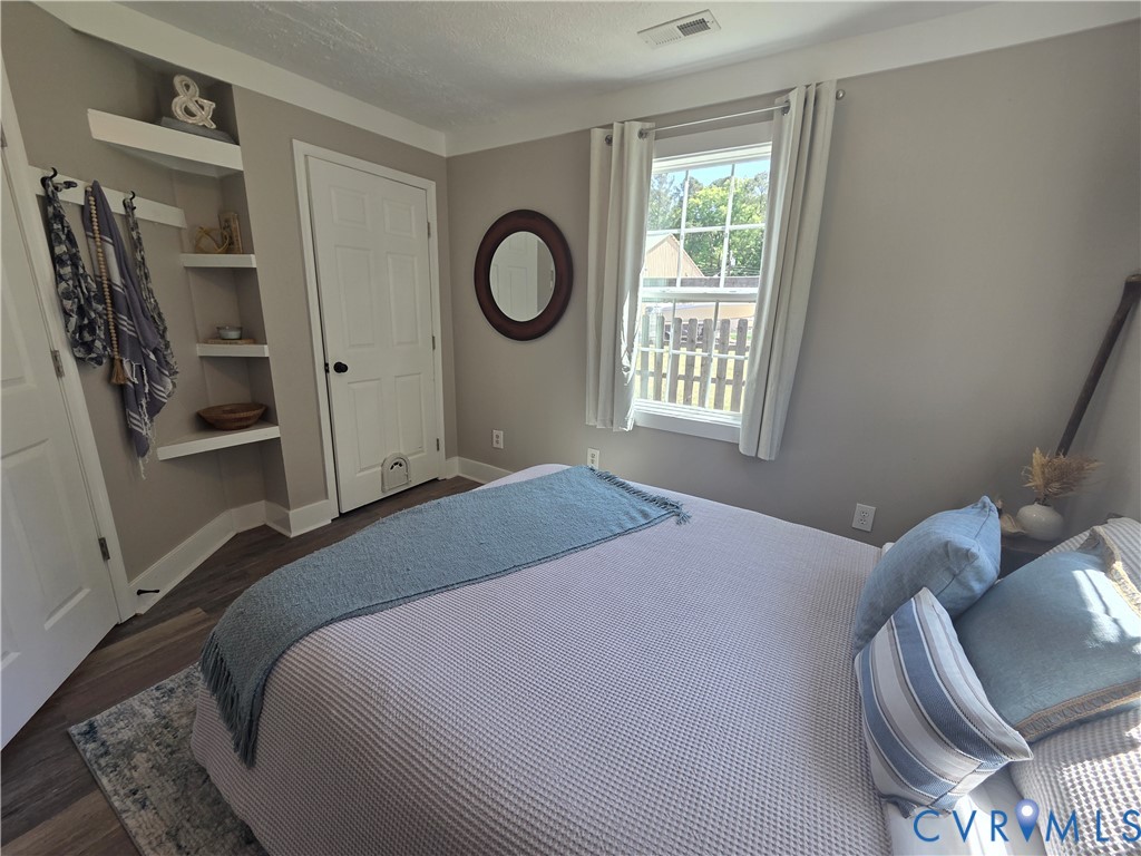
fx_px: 429
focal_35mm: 13
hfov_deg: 106.2
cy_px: 428
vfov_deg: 89.9
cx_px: 570
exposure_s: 1/127
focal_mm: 2.2
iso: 50
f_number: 2.2
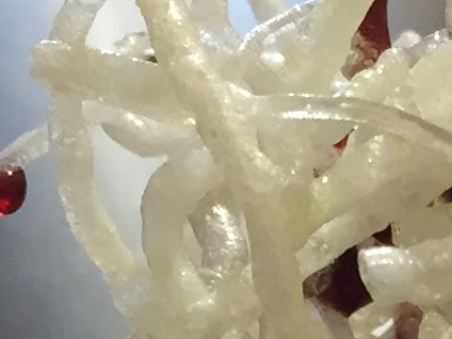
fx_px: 2912
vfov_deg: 6.2
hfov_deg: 8.4
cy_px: 971
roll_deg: +2.1
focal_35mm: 223
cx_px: 886
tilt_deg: -31.7
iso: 64
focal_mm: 4.15
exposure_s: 1/30
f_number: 2.2
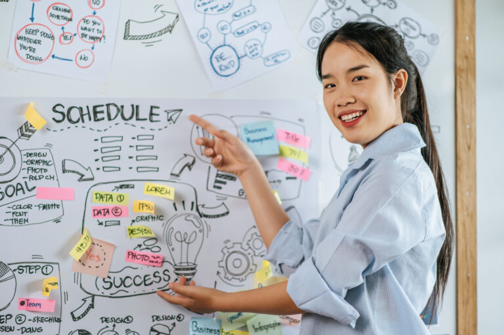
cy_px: 168
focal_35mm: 85
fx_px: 1189
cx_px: 252
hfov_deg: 23.9
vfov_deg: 16.1
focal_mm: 85
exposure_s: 1/125
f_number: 1.8
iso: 100
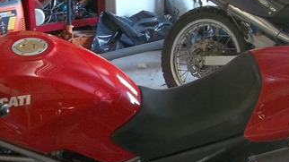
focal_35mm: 73
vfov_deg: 16.3
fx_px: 559
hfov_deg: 28.5
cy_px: 141
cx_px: 72
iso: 160
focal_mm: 4.9
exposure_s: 1/10
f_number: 3.5
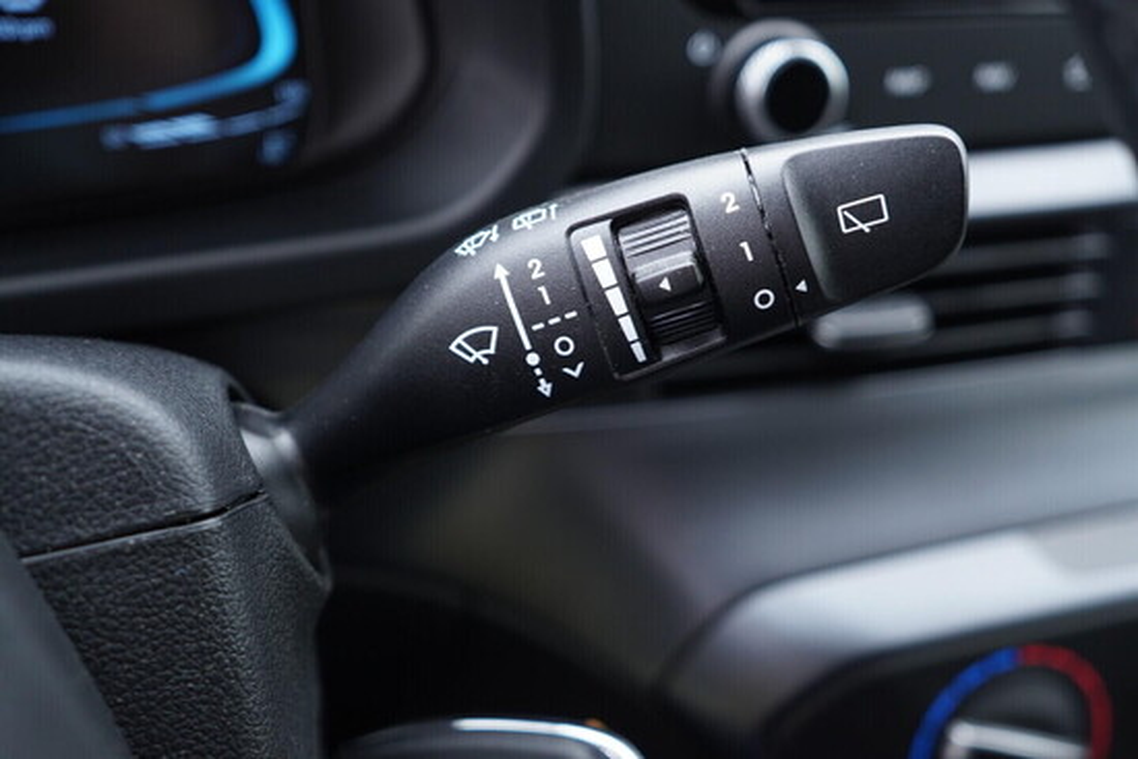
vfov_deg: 36.9
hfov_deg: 53.1
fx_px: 1138
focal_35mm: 36
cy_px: 380
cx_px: 569
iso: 500
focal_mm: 24
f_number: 2.8
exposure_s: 1/40
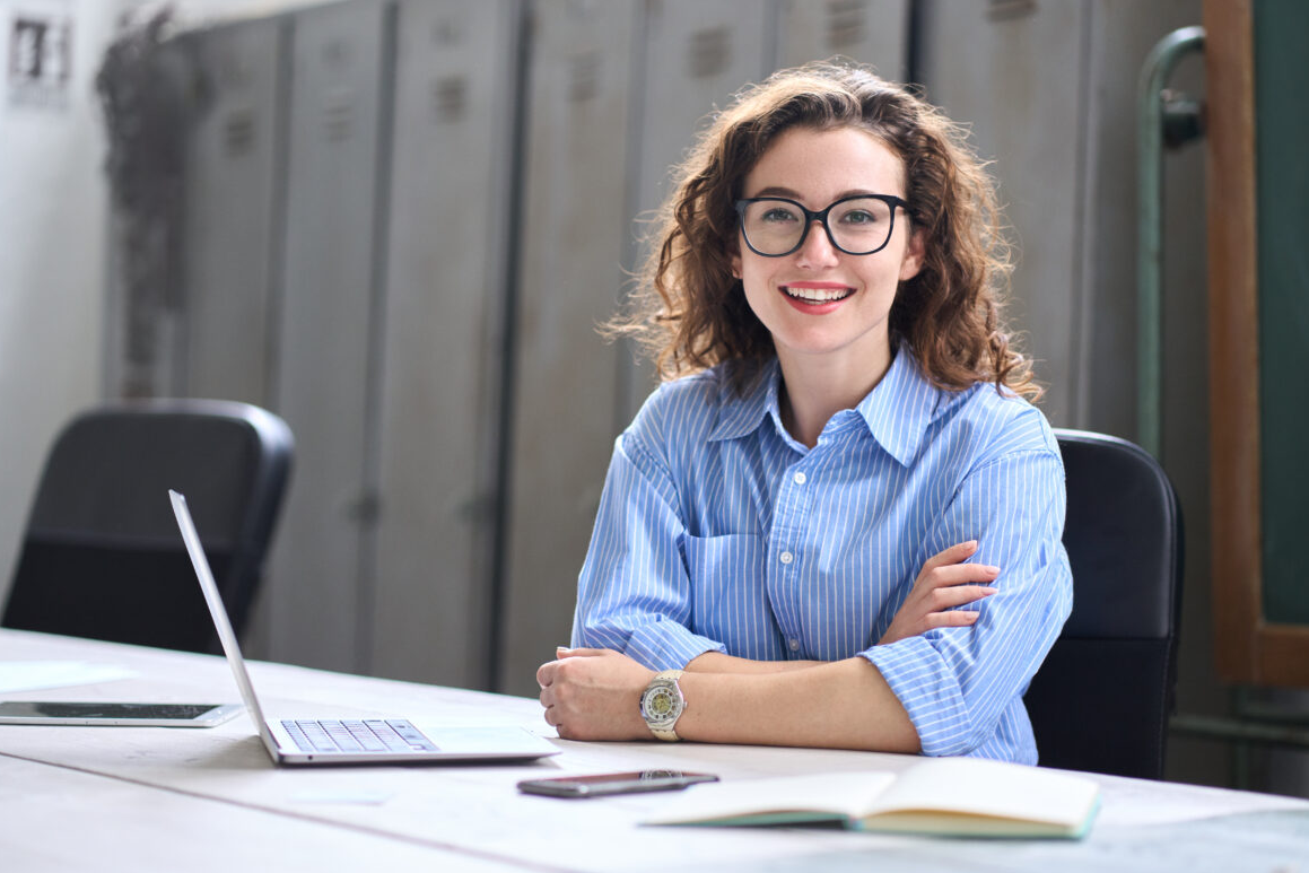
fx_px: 3200
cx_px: 672
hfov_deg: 23.1
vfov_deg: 15.5
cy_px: 451
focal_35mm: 88
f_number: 2.2
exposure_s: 1/160
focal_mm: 85
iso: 800
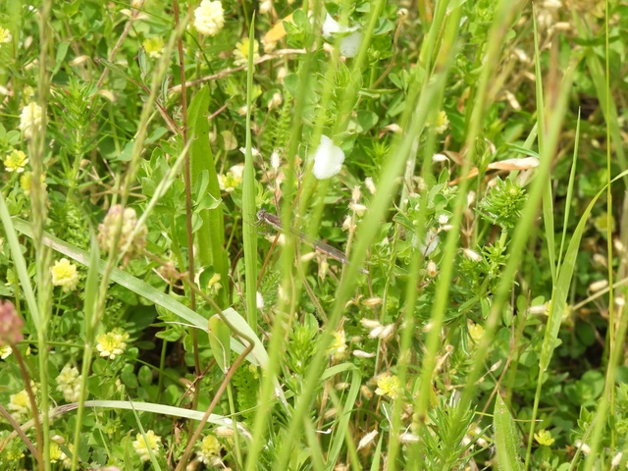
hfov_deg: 6.2
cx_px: 314
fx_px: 5805
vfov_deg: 4.6
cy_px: 236
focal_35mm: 320
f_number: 6.3
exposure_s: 1/200
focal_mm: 57.1
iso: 100
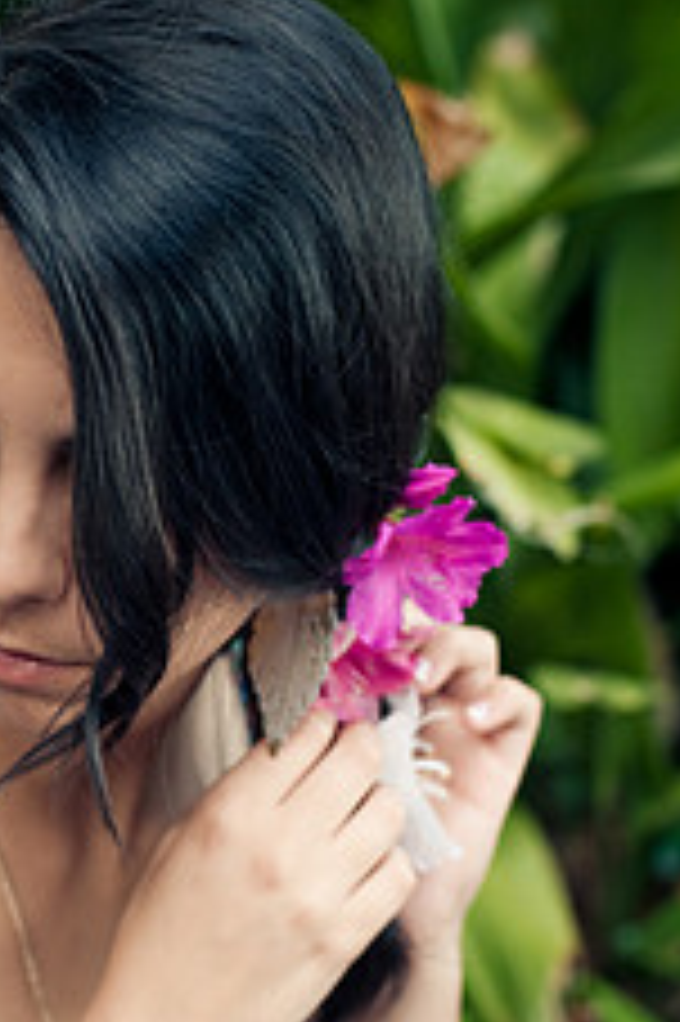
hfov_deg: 13.7
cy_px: 671
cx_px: 74
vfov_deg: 20.6
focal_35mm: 99
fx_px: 2809
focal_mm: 50
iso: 200
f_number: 2.8
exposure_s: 1/160
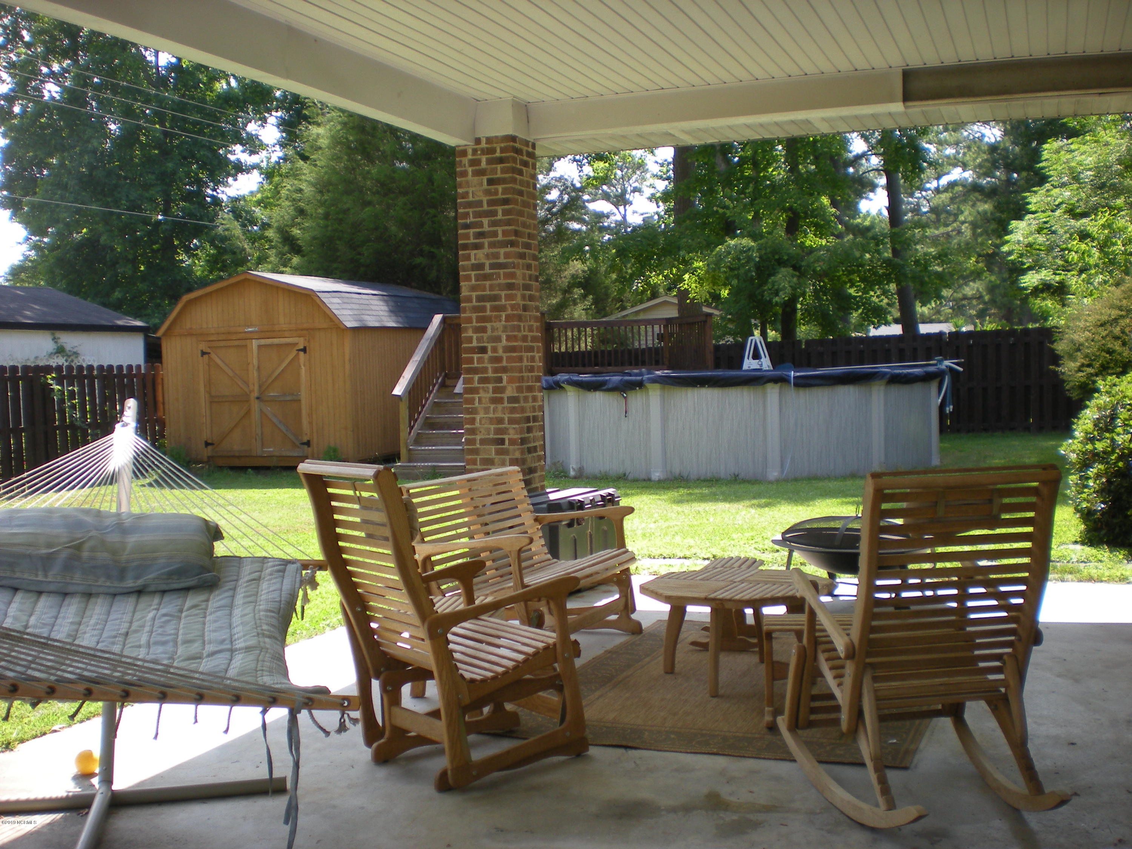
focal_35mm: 38
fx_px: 1243
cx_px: 566
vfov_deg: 37.7
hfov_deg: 49.0
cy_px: 424
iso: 64
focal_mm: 6.3
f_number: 3.1
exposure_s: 1/184
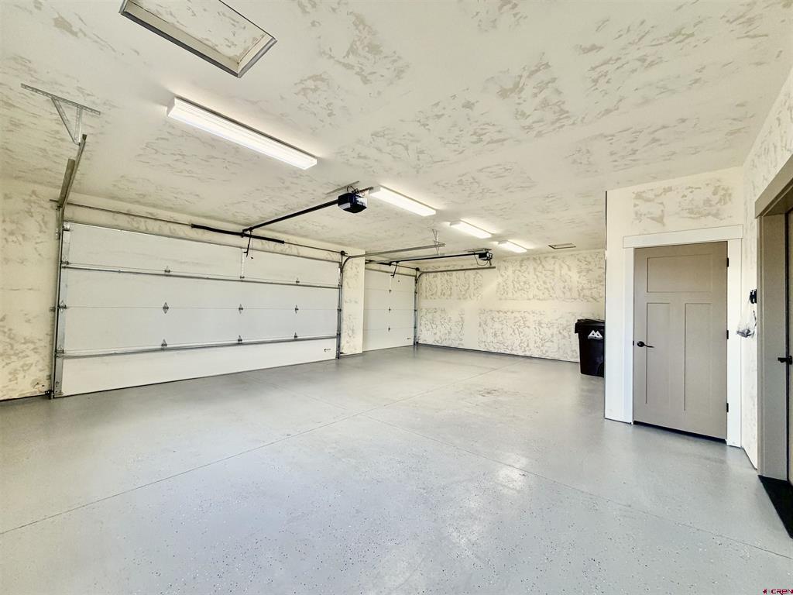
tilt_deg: +2.1
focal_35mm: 14
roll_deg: -1.4
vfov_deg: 85.7
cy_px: 298
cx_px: 396
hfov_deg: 102.1
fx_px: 321
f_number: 2.2
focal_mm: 2.22
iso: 160
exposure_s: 1/120
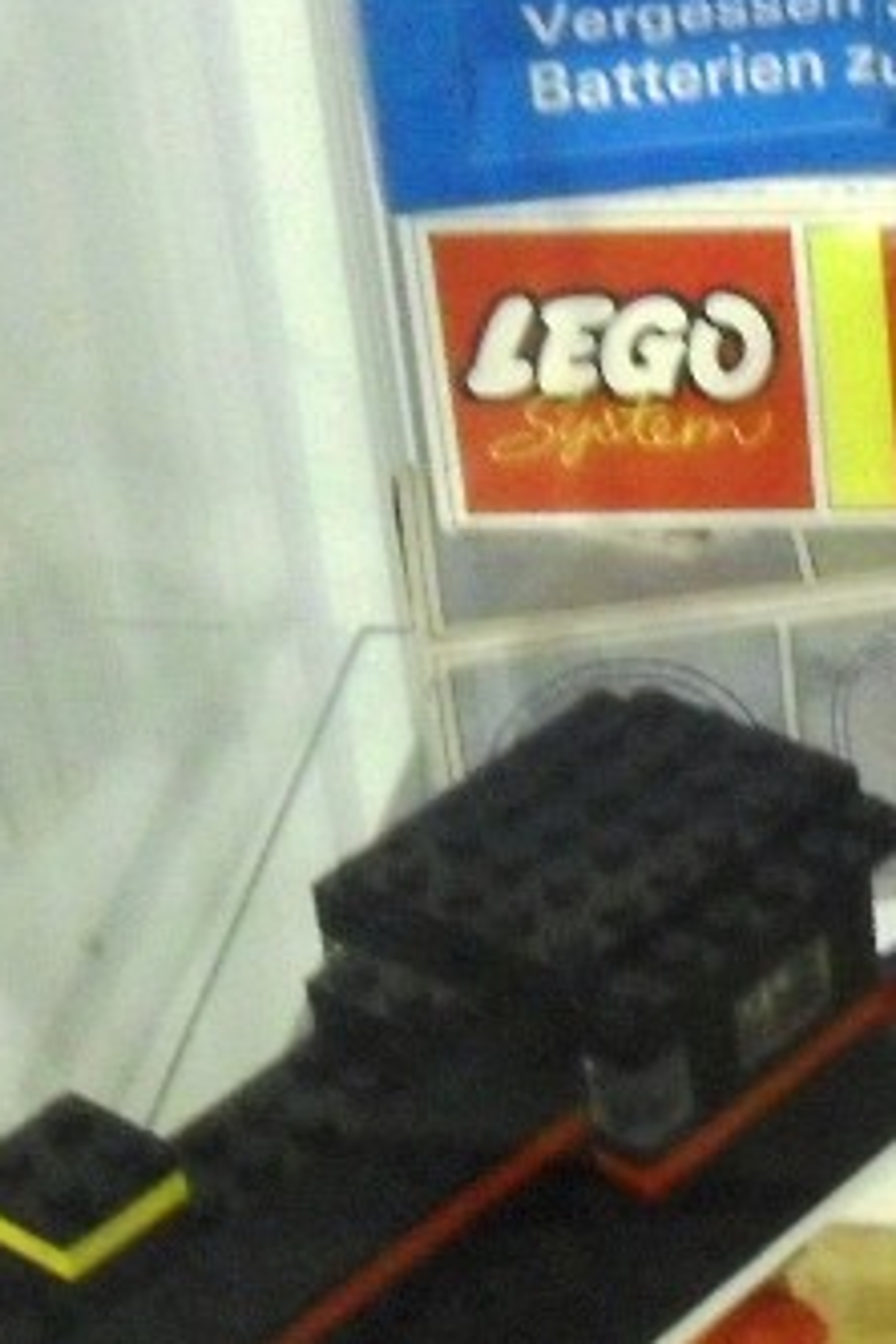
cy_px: 1154
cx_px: 1445
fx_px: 4181
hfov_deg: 11.6
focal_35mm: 112
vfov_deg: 18.0
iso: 400
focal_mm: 6.3
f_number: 3.2
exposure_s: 1/10
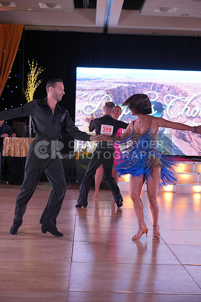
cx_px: 100
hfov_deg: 20.3
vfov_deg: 30.1
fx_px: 561
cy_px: 151
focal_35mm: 67
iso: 1600
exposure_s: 1/400
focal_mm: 67
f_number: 4
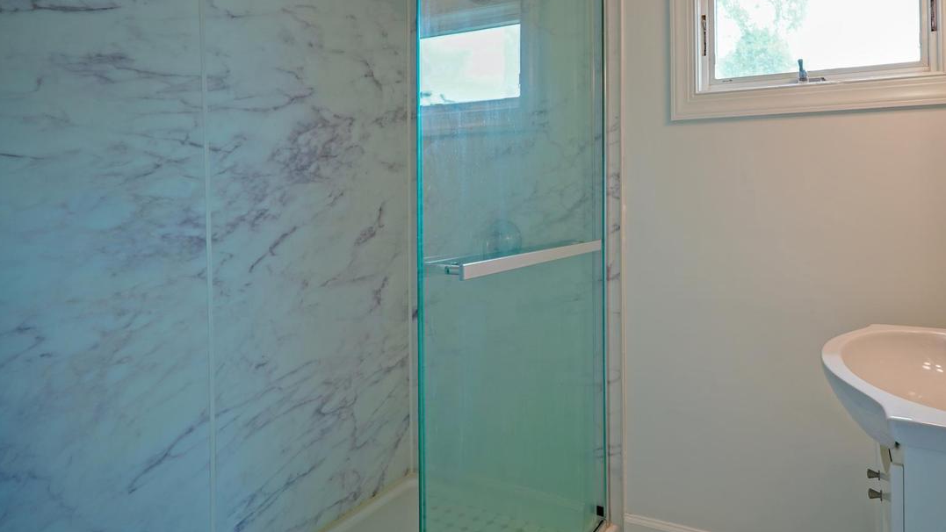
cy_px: 197
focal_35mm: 21
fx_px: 527
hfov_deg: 81.2
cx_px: 627
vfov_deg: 53.0
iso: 100
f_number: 2.8
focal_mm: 10
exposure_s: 1/30
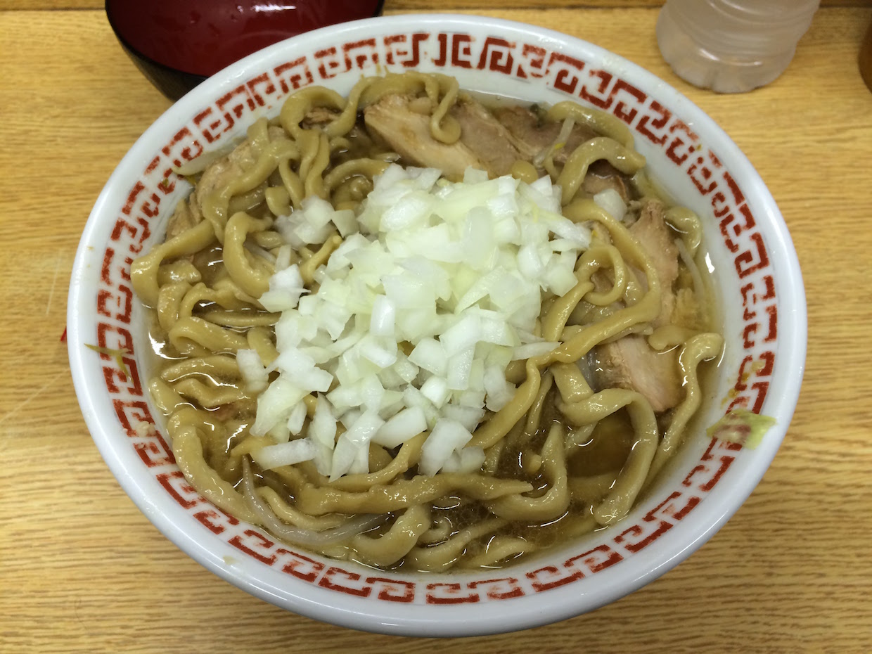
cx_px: 436
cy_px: 327
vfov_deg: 48.2
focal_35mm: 29
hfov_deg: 61.7
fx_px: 731
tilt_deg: -60.7
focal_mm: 4.15
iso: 100
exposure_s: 1/33
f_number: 2.2
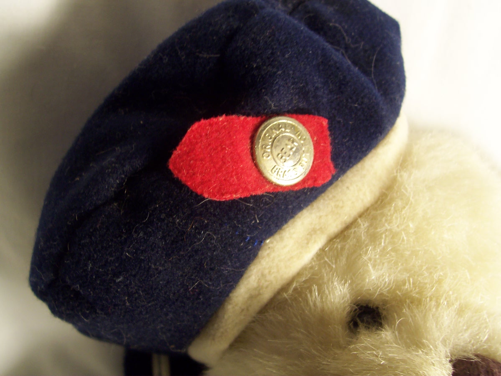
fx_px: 536
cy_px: 188
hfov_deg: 50.1
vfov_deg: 38.7
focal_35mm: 37
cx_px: 250
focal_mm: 5.6
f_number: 2.8
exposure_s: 1/45
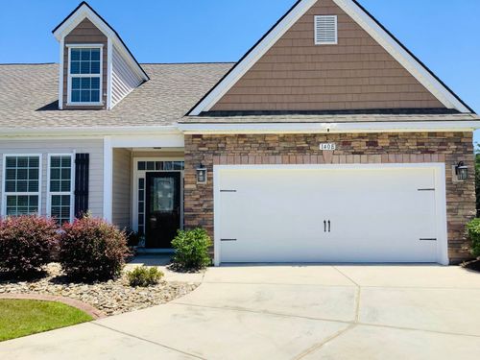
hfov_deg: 58.4
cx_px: 240
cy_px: 180
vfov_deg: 45.4
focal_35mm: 31
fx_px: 430
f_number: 2.4
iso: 25
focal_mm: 3.3
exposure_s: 1/1631
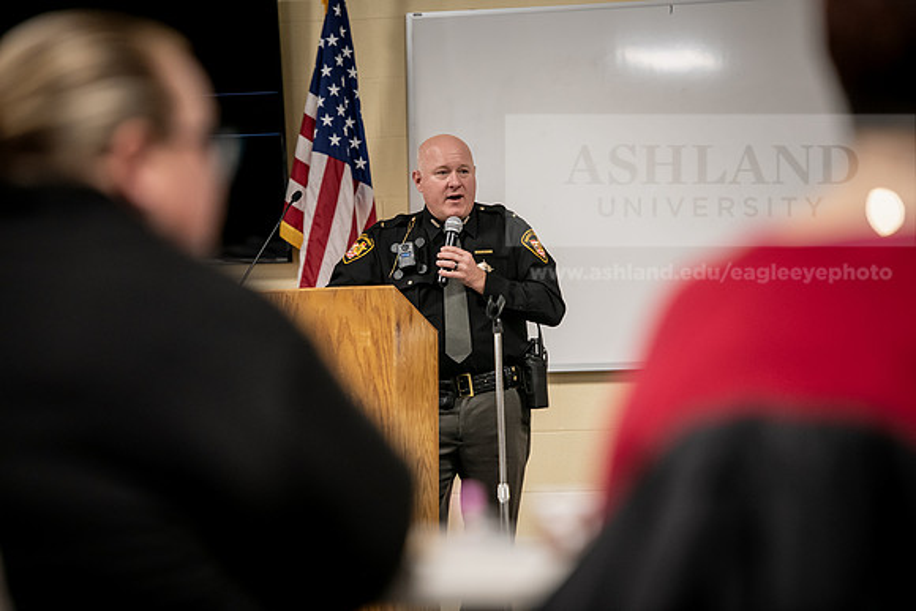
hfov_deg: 12.1
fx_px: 4326
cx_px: 458
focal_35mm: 170
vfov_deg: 8.1
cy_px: 306
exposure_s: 1/200
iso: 1600
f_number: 3.2
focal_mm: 170
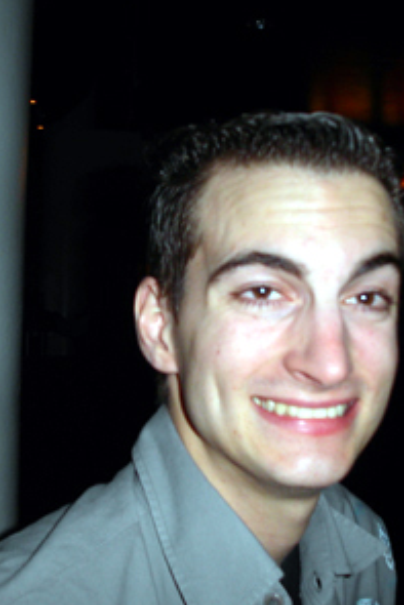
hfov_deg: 25.0
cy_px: 301
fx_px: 908
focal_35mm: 54
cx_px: 239
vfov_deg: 36.9
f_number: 2.8
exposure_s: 1/30
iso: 100
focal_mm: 7.8
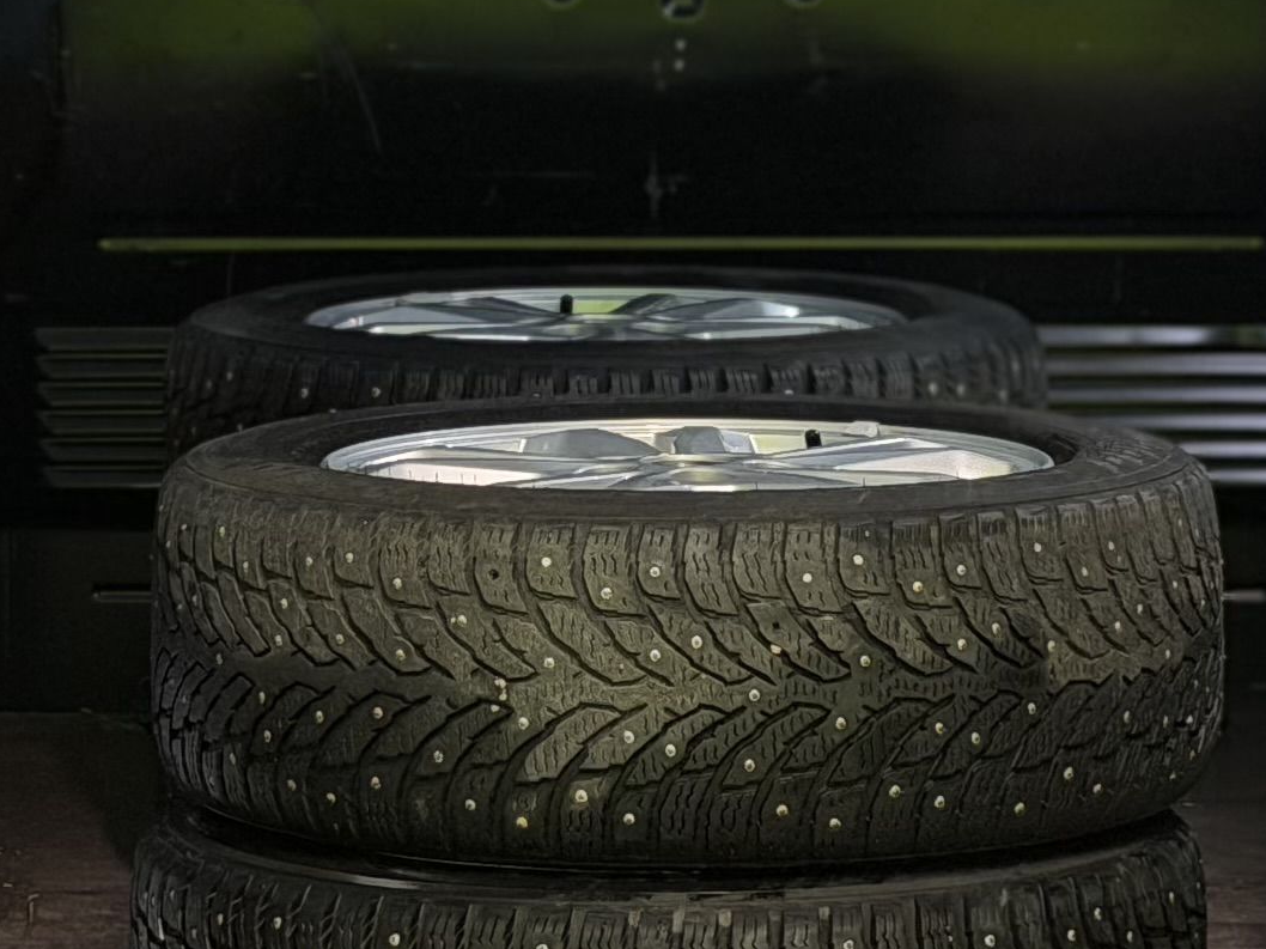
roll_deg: -0.2
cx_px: 684
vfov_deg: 8.1
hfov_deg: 10.8
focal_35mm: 183
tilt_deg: -7.3
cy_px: 284
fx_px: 6691
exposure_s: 1/60
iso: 125
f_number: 1.78
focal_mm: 6.76
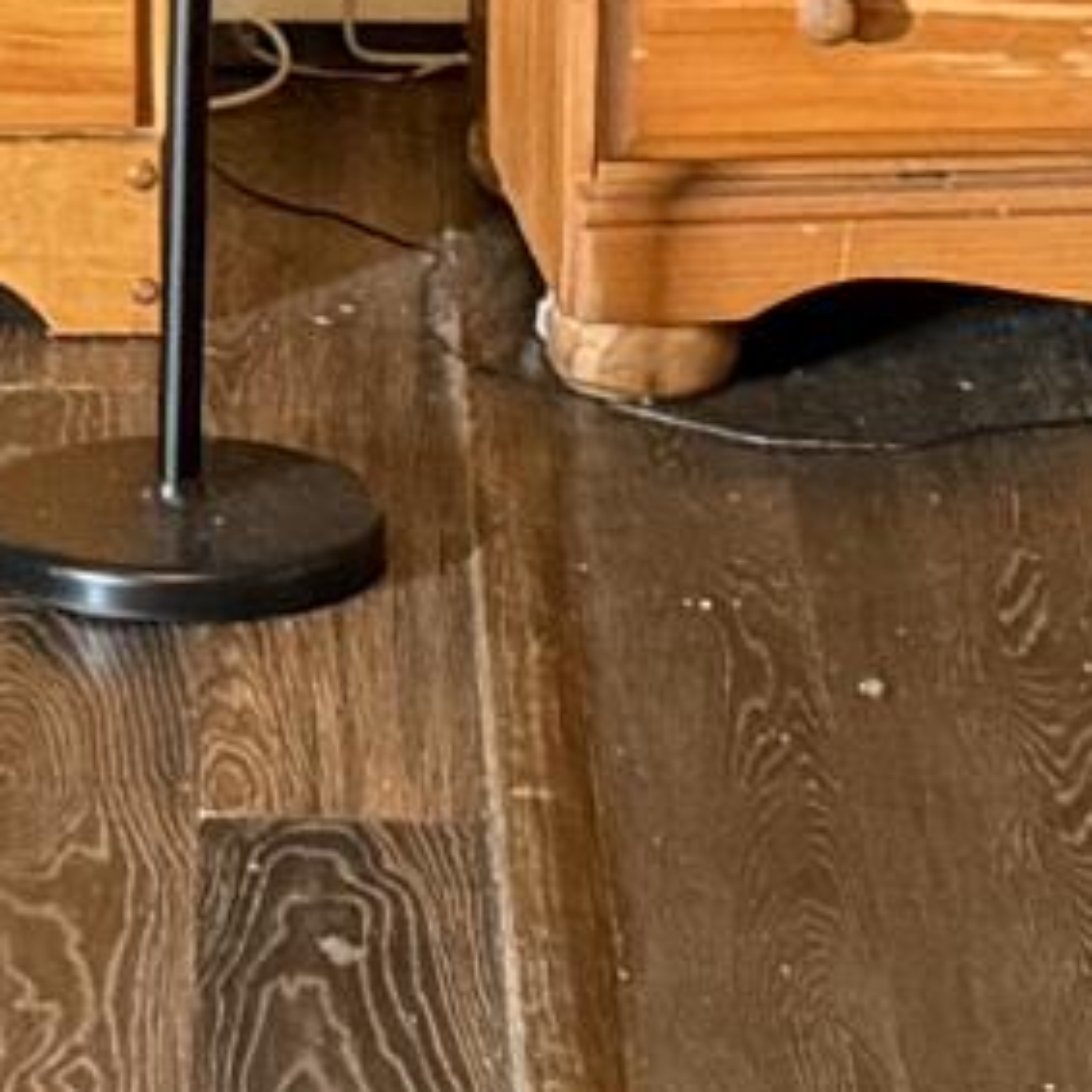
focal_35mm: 225
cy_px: -1366
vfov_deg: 7.4
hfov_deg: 7.8
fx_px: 8030
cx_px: 77
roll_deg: +0.8
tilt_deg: -6.1
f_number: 1.78
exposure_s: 1/40
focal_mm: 6.76
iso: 800
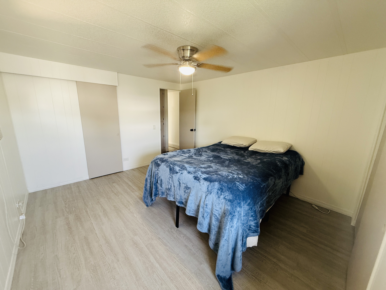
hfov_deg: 102.1
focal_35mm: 14
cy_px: 145
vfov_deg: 85.7
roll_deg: -1.8
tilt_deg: -11.9
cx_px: 193
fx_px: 156
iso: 250
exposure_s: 1/60
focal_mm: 2.22
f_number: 2.2
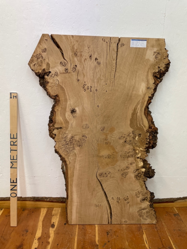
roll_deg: -1.1
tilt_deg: -16.6
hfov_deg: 53.1
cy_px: 124
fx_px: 187
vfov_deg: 67.3
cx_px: 94
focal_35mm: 26
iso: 100
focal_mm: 4.2
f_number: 1.6
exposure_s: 1/100
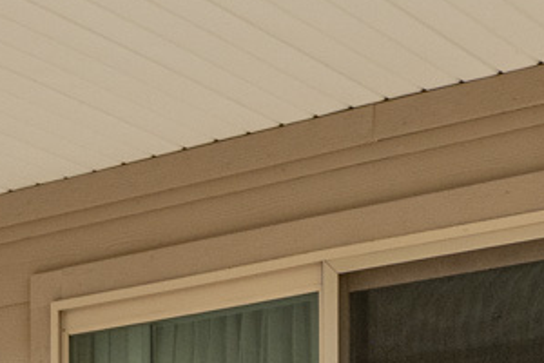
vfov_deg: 10.6
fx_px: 1813
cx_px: 321
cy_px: 704
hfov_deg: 17.1
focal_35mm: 120
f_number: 10
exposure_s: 1/500
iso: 320
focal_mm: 18
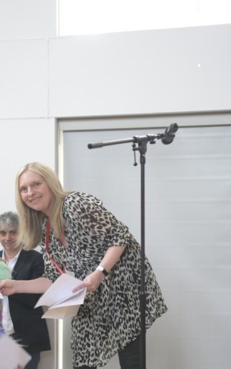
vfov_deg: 23.5
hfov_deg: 14.8
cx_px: 43
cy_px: 242
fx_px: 886
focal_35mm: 88
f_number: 2.8
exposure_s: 1/50
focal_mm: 50
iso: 1250
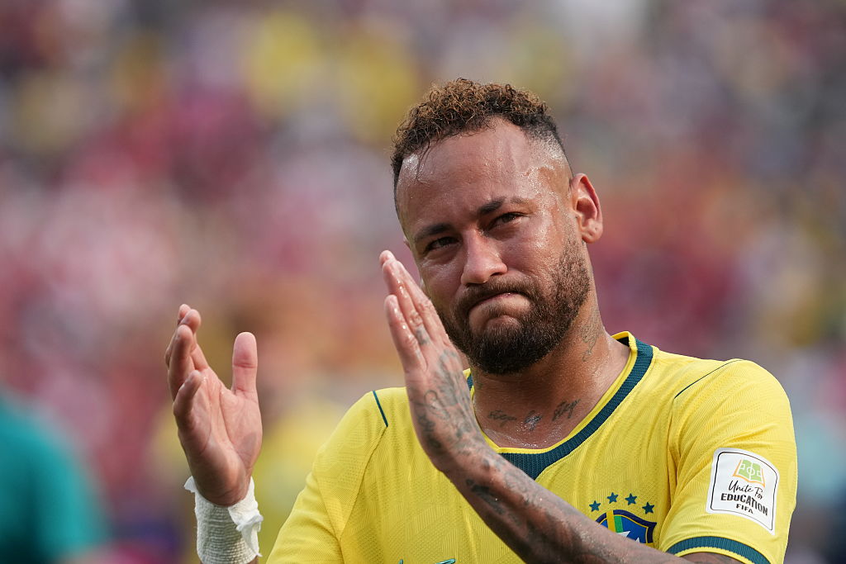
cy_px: 282
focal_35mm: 486
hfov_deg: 4.2
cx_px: 423
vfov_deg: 2.8
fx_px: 11422
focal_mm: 324.1
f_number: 4
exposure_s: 1/2000
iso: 800
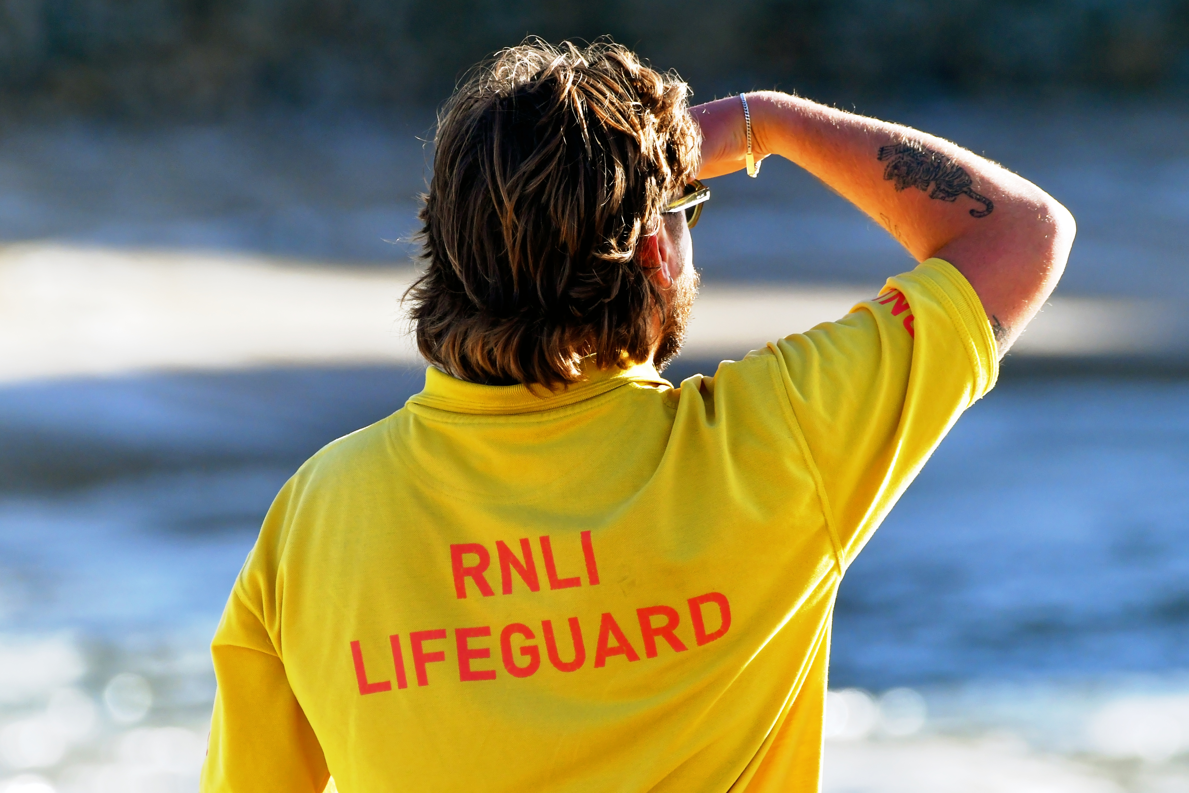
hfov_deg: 2.1
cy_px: 396
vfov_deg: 1.4
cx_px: 594
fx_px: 32200
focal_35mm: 975
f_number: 8.5
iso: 720
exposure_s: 1/1000
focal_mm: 650
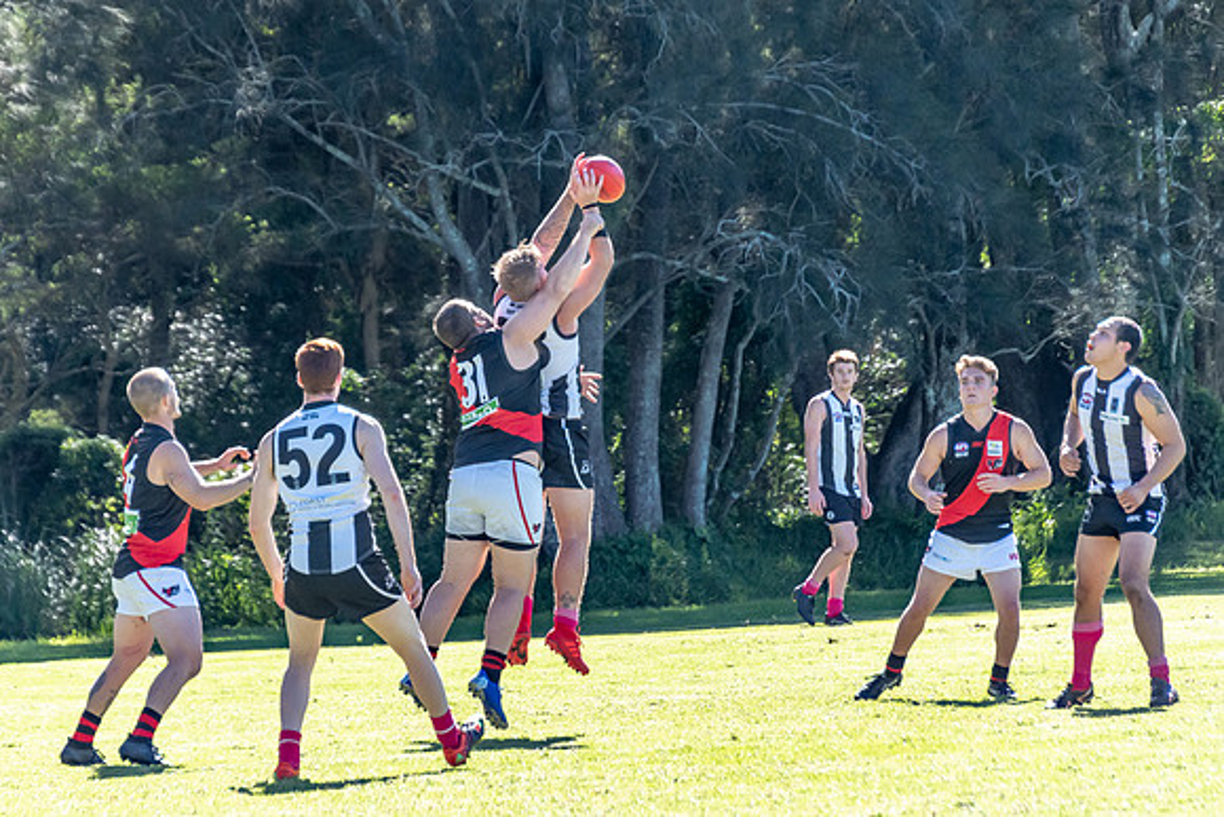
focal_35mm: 365
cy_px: 370
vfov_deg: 3.8
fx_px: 12417
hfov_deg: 5.6
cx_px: 555
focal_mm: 220
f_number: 6.3
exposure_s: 1/1250
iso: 800
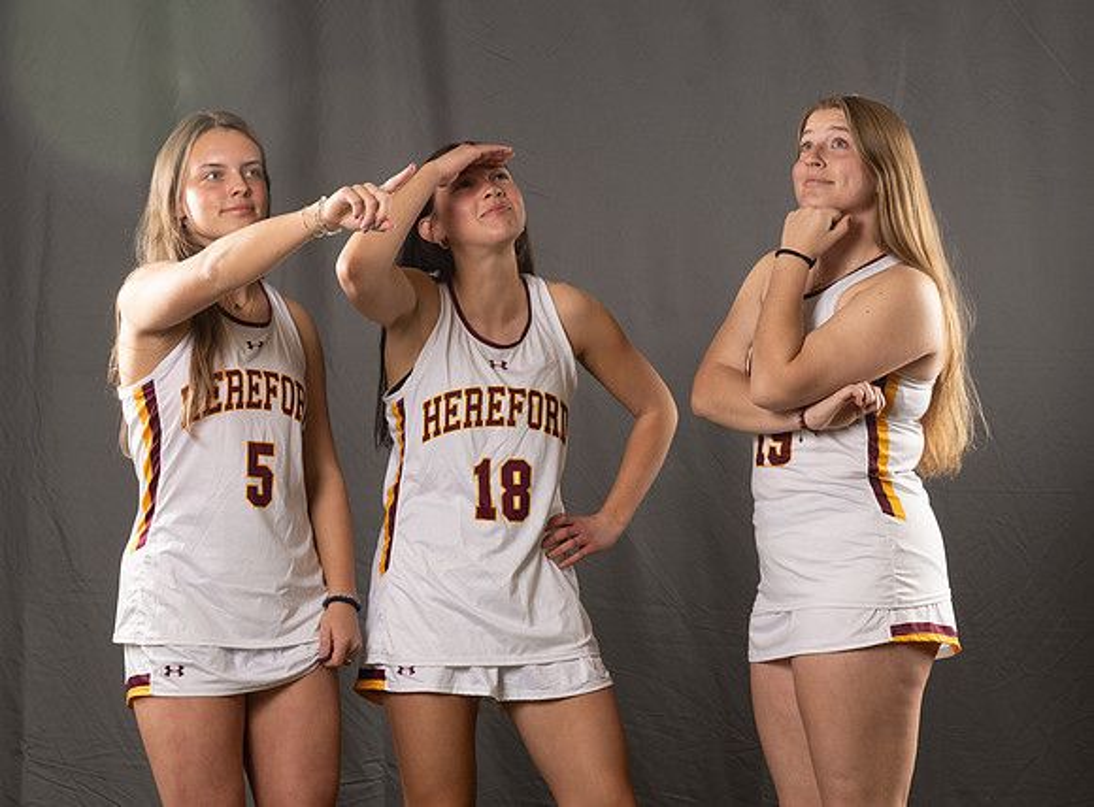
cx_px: 649
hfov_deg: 15.5
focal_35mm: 128
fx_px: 4018
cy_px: 429
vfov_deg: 11.5
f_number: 6.3
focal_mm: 77
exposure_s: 1/160
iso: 125
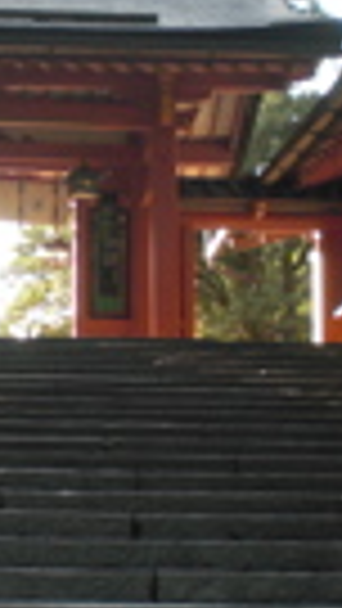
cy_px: 261
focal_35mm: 107
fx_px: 1724
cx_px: -22
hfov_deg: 11.2
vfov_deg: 20.0
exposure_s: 1/125
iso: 100
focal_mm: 6.3
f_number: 3.1
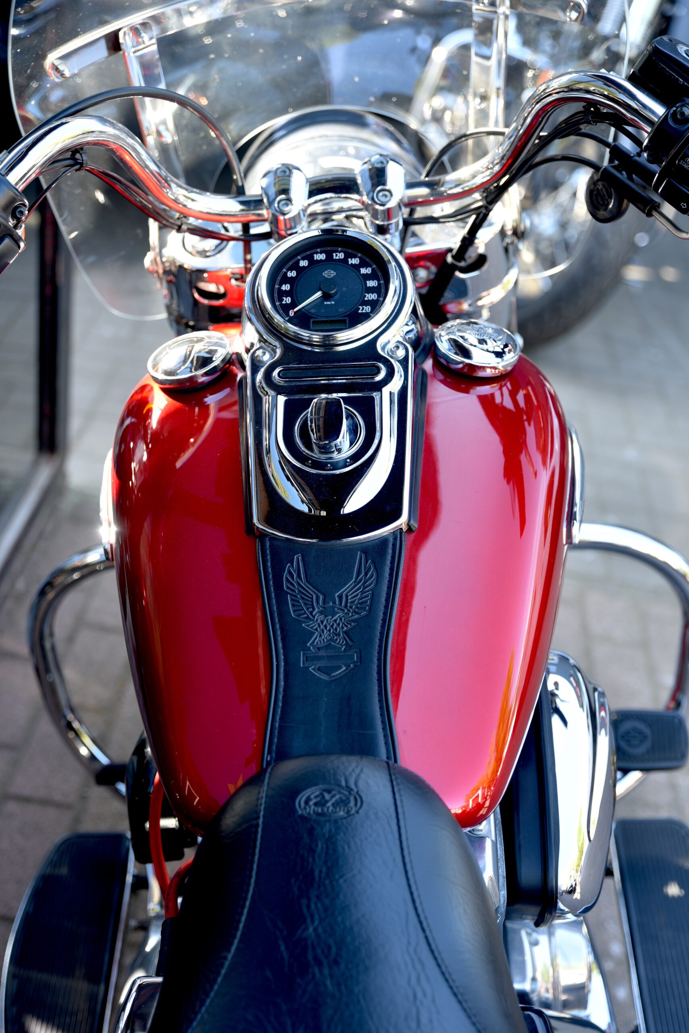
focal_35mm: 52
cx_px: 344
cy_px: 516
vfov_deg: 38.2
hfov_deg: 26.0
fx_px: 1491
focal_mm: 52
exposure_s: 1/60
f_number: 3.2
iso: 100
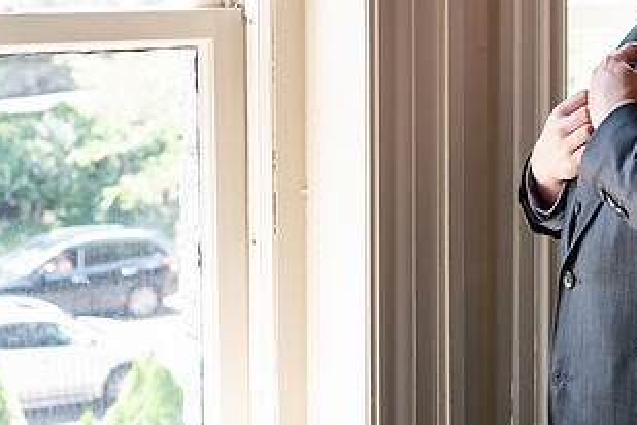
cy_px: 128
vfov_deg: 14.2
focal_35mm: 96
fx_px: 1699
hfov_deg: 20.9
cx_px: 540
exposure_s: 1/1250
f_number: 4.5
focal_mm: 50
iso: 4000
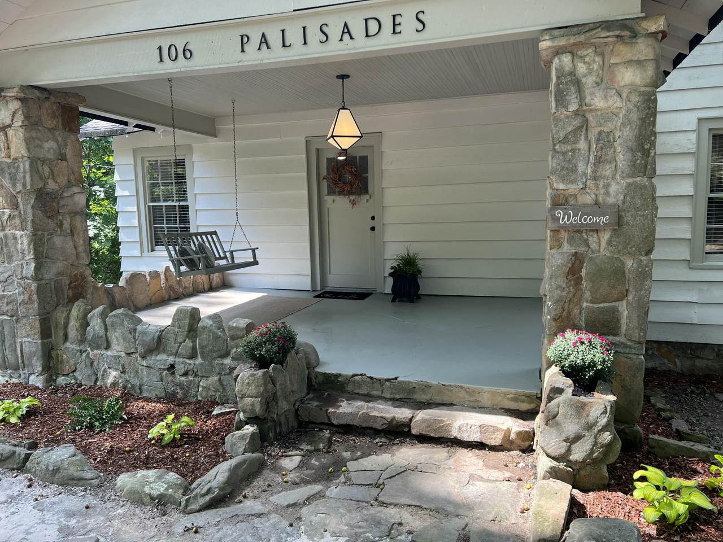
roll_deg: +1.4
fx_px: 543
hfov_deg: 67.3
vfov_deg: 53.1
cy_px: 271
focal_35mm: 26
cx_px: 362
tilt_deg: -5.8
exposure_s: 1/312
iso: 50
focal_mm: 5.7
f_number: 1.5
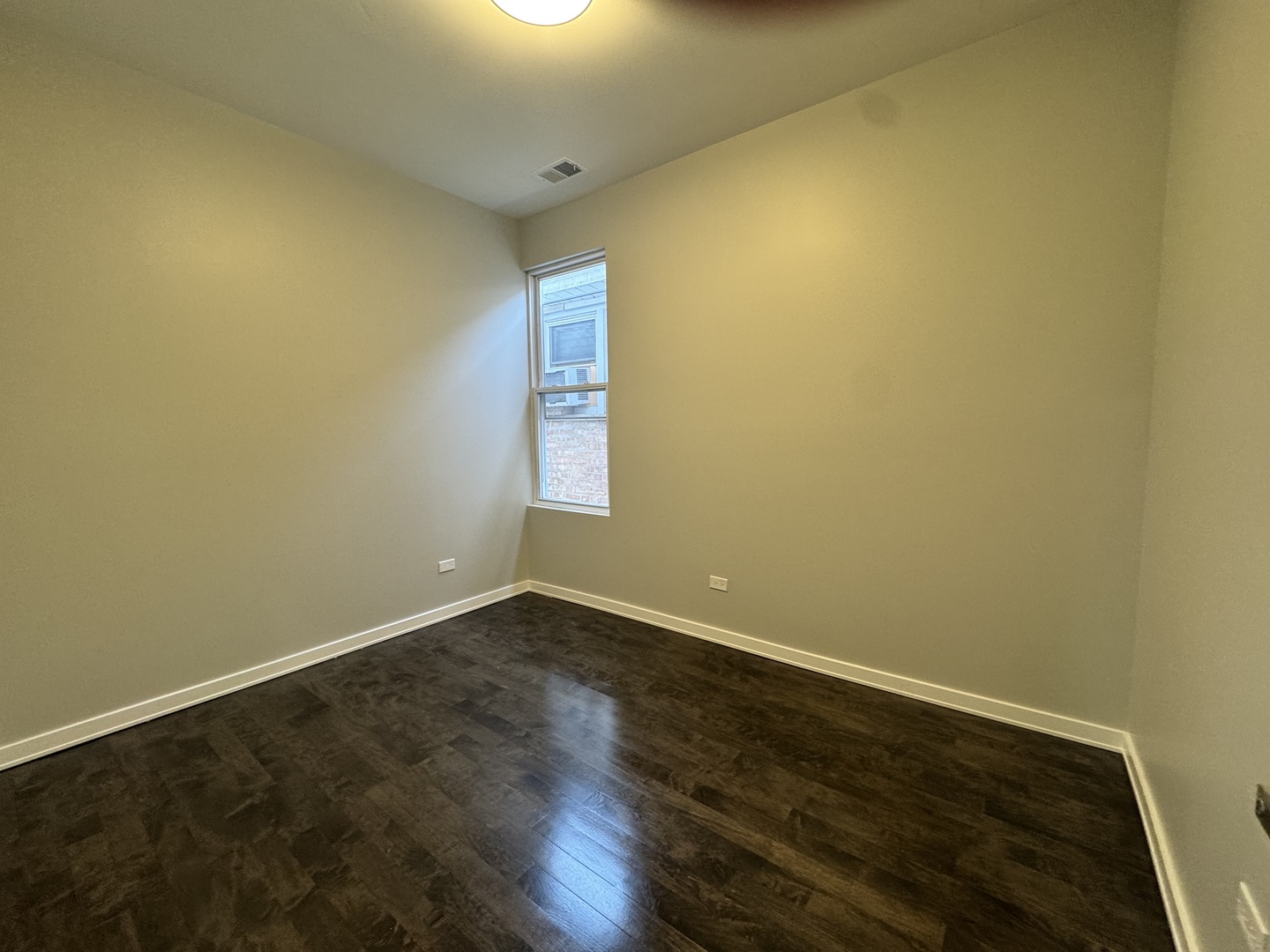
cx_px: 635
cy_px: 476
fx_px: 514
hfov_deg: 102.1
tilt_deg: -6.6
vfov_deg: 85.7
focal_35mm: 14
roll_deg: +0.7
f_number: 2.2
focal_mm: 2.22
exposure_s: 1/60
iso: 160
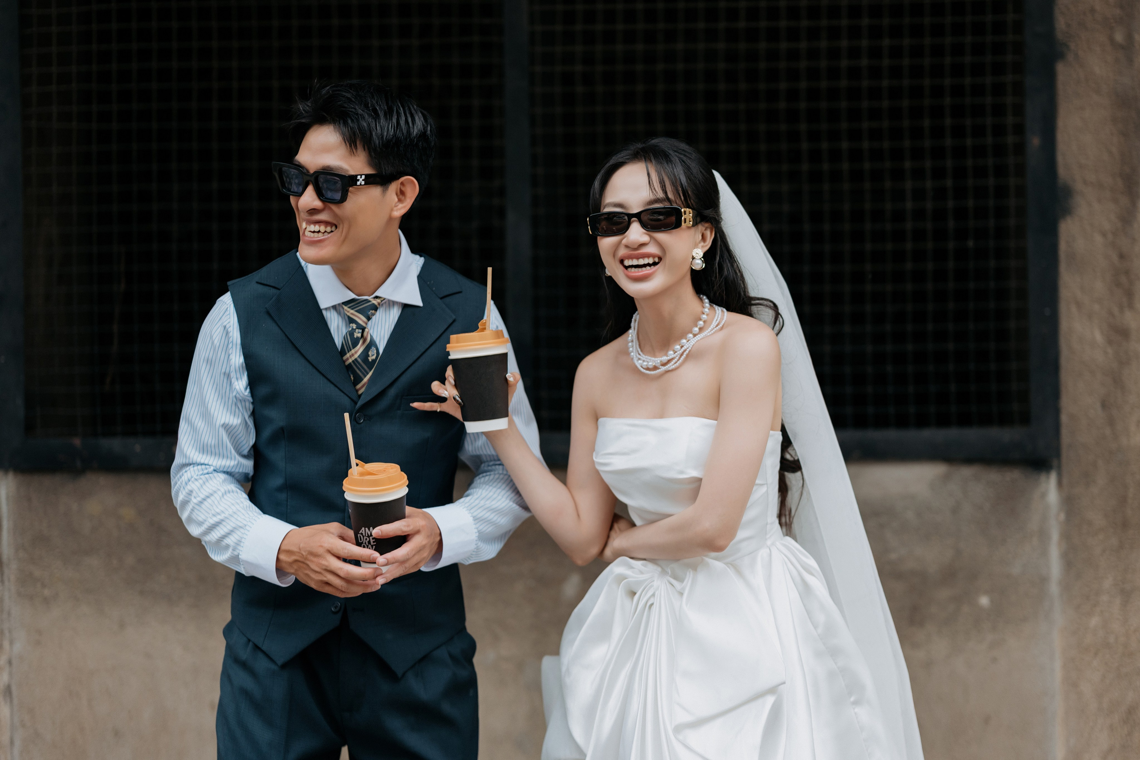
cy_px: 380
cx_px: 570
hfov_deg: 23.9
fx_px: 2692
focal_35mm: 85
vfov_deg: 16.1
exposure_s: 1/800
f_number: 1.8
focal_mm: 85
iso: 320
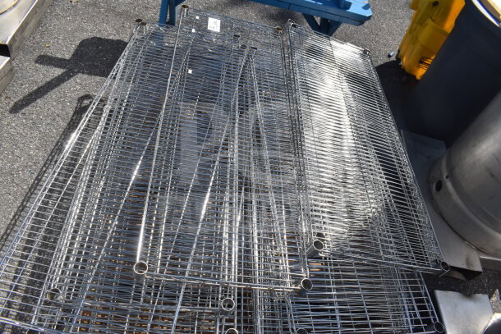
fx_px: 376
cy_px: 167
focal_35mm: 27
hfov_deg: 67.4
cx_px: 250
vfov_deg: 48.0
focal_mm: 18
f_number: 10
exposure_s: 1/400
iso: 200
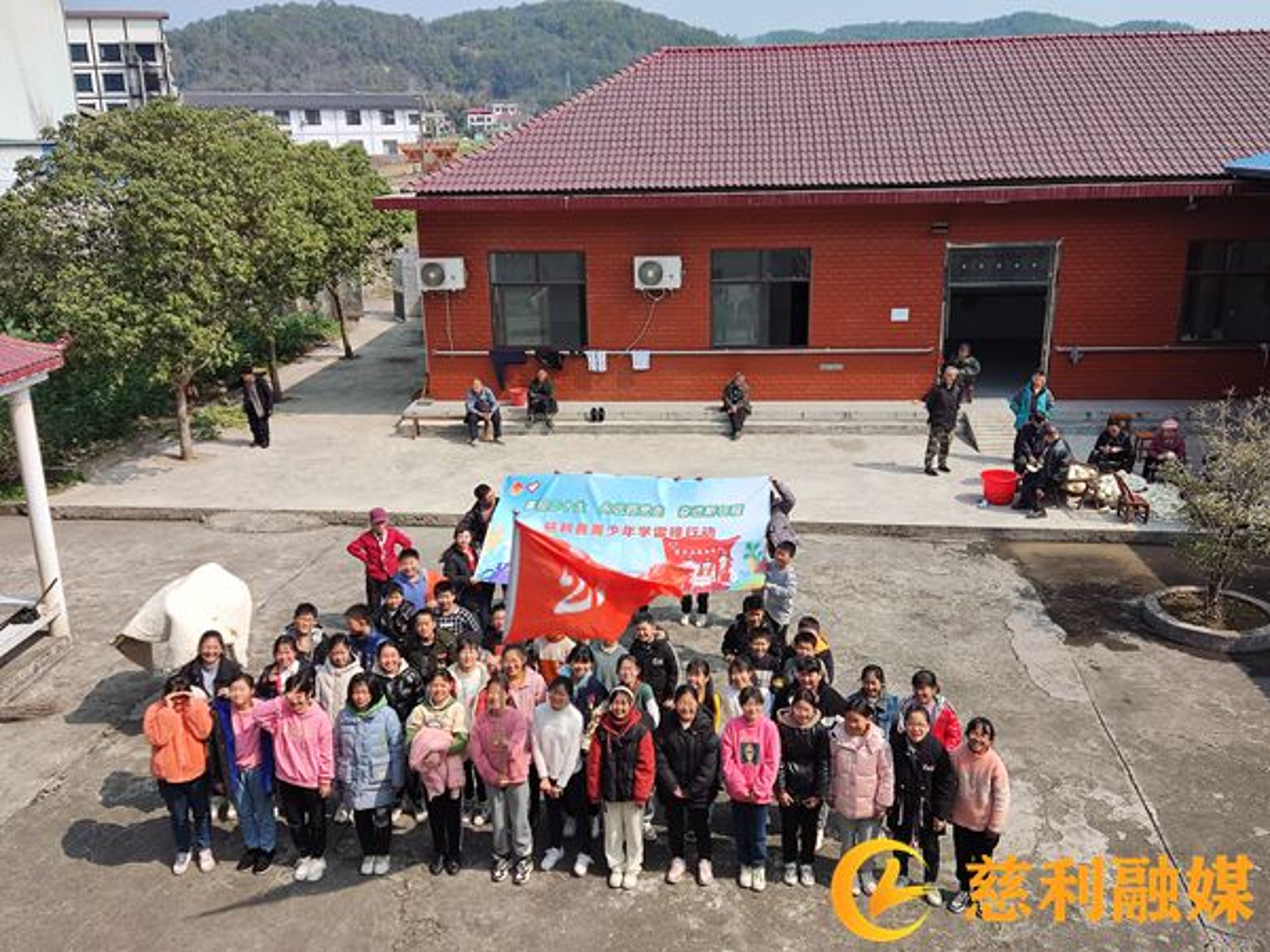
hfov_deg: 58.4
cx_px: 635
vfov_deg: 45.4
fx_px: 1137
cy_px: 476
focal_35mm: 31
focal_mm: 4.71
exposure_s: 1/1288
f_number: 1.79
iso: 50
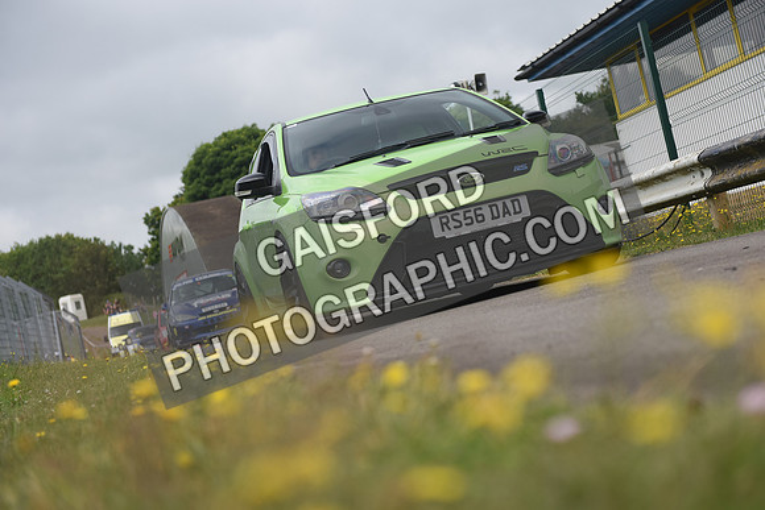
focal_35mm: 70
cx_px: 382
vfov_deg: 19.5
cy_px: 255
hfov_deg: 28.8
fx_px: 1488
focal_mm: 70
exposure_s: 1/1000
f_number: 4
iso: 320
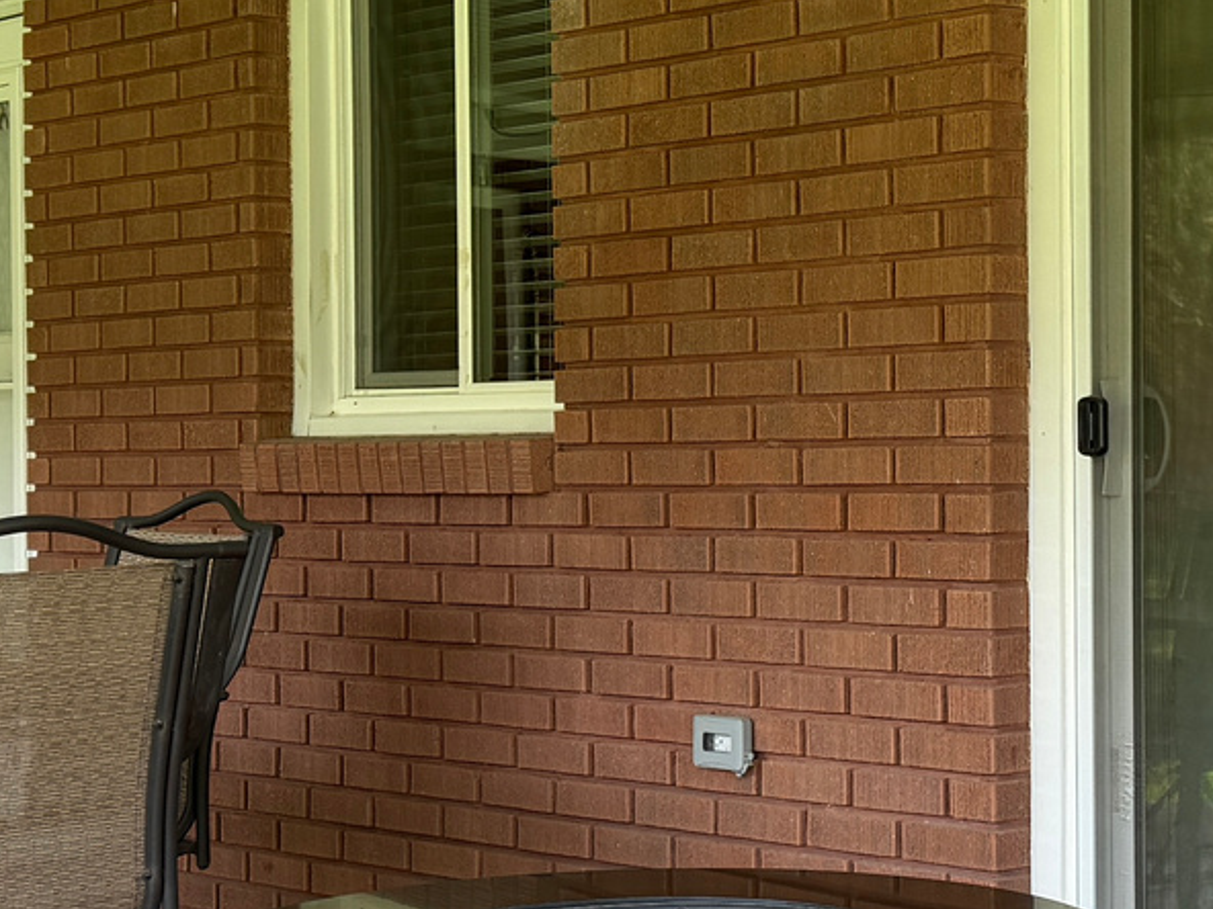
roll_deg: +0.5
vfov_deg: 17.8
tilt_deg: -0.3
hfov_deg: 23.3
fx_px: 2908
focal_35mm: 83
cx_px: 934
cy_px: 438
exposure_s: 1/347
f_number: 1.78
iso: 80
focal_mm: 6.76
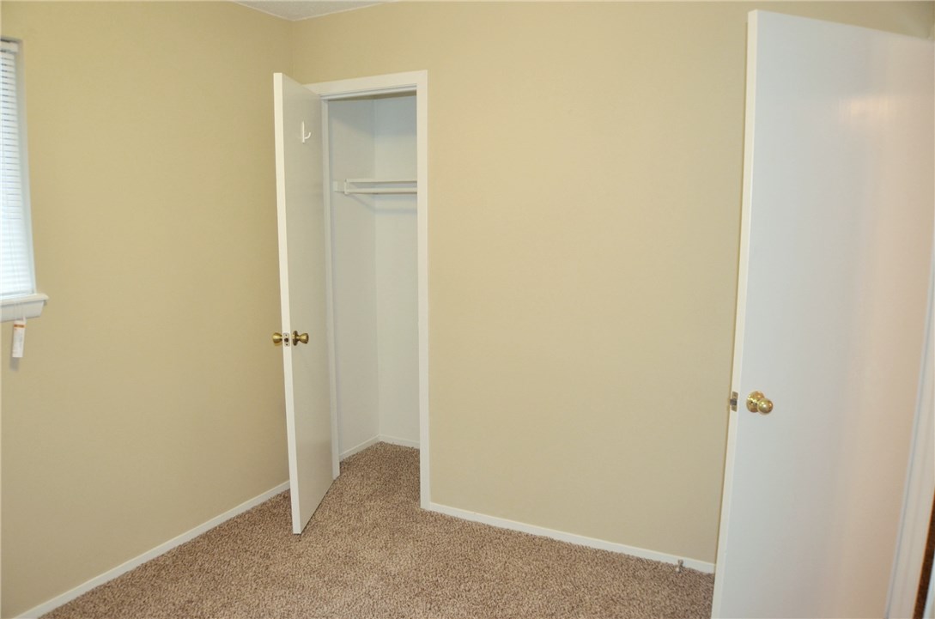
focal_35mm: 33
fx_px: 855
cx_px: 468
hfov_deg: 57.3
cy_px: 310
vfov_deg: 39.8
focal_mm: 22
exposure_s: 1/60
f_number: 3.5
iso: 800
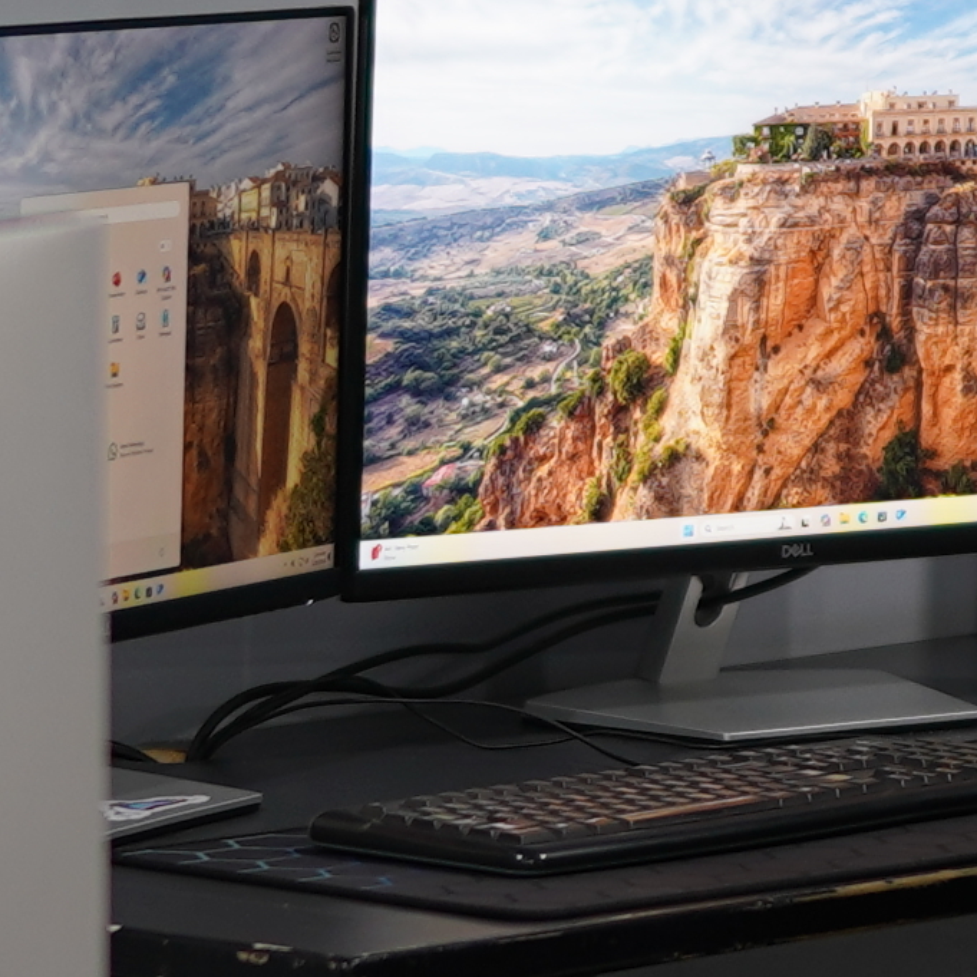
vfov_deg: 6.6
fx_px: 8366
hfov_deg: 6.6
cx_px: 1105
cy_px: -212
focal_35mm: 262
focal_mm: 35
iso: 125
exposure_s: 1/40
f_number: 1.4
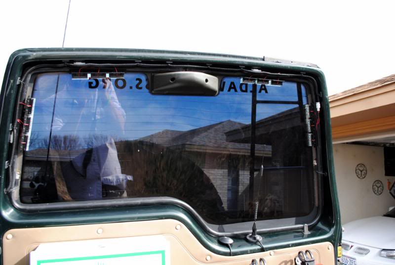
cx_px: 198
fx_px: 330
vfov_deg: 43.7
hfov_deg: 61.9
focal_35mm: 30
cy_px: 132
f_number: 5.6
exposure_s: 1/125
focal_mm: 20
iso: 140
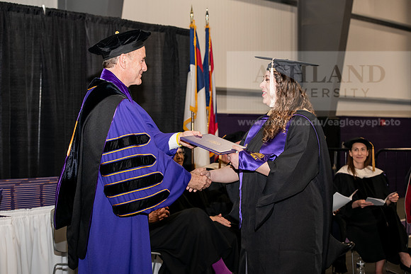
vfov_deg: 17.1
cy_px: 137
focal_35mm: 80
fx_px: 914
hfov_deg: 25.4
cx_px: 206
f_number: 5.6
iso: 1600
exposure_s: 1/200
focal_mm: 80
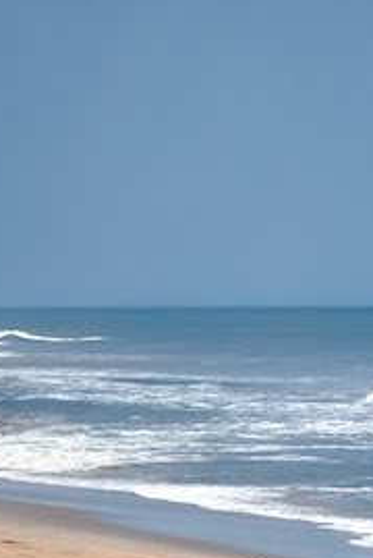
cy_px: 435
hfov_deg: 4.4
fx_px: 4866
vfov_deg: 6.6
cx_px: 334
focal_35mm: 314
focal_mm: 55
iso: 200
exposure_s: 1/1250
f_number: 5.6
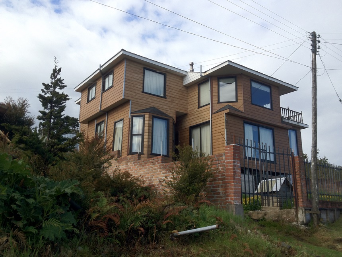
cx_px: 171
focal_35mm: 35
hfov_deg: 52.6
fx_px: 346
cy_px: 128
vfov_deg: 40.7
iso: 64
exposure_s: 1/1381
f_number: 2.4
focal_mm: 4.28
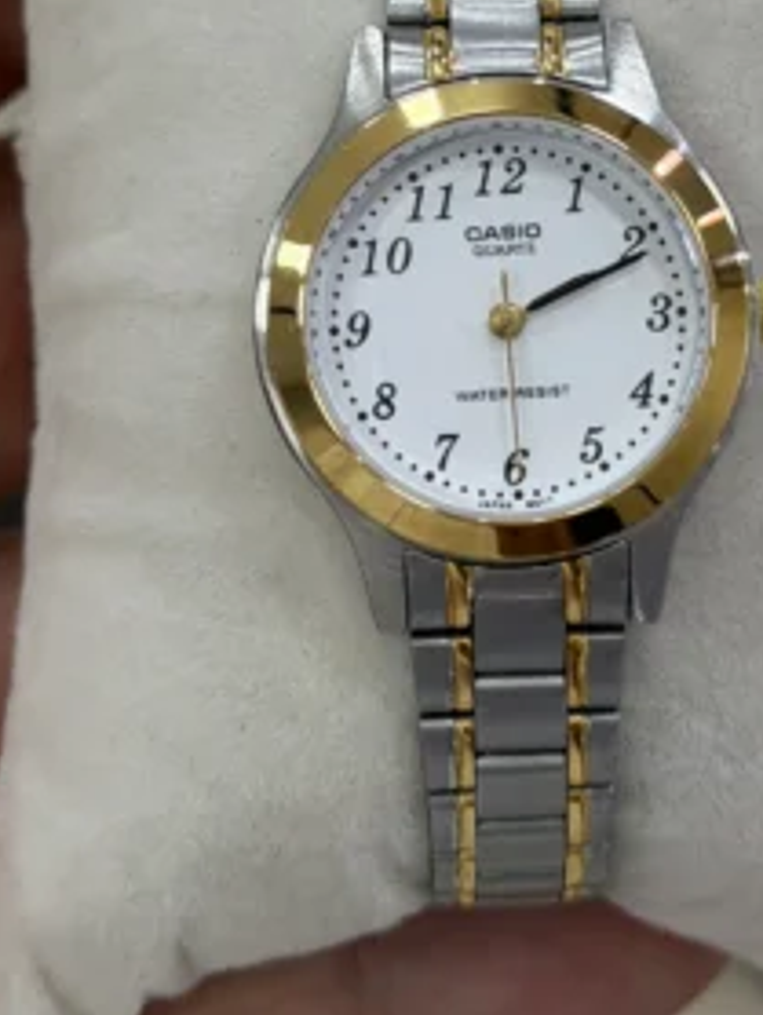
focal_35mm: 69
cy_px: 347
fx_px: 2025
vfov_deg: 28.0
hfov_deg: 21.3
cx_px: 496
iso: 64
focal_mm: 6.76
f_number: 1.78
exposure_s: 1/490
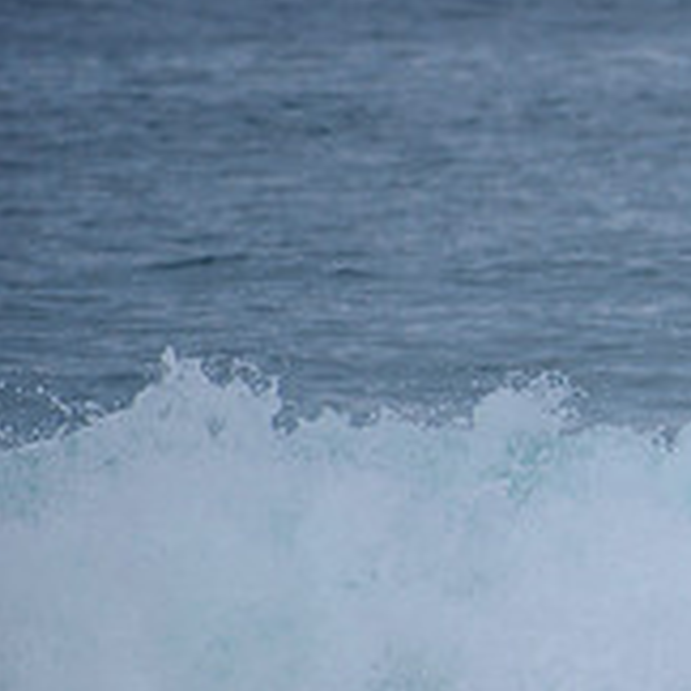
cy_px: 403
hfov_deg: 1.1
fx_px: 34441
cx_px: 1233
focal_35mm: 1525
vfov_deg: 1.1
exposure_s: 1/2000
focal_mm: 500
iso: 200
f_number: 5.6
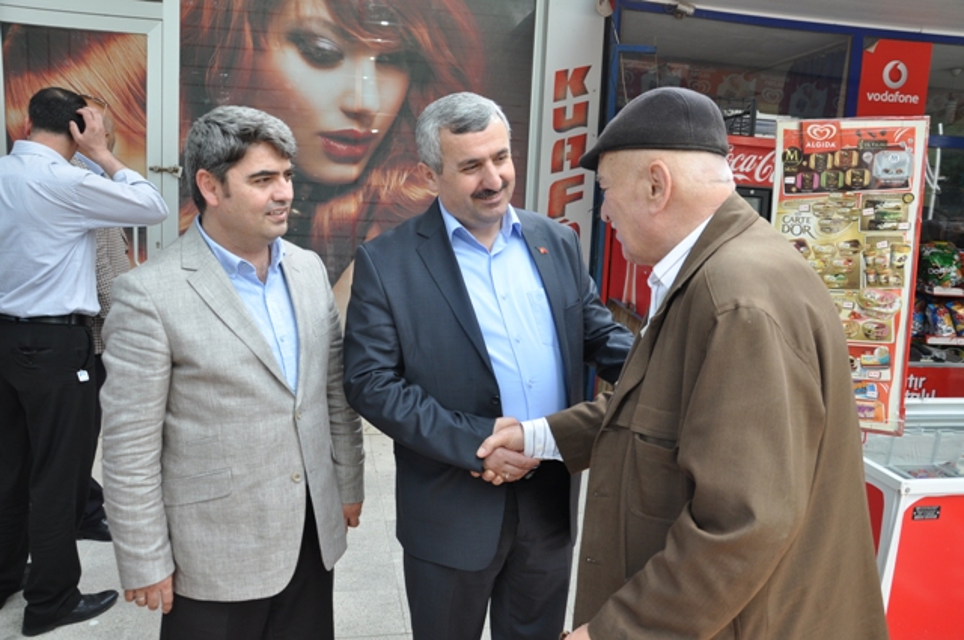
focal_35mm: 32
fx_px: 842
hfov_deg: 59.6
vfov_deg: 41.6
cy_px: 320
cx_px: 482
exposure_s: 1/125
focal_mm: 21
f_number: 5.6
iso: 280
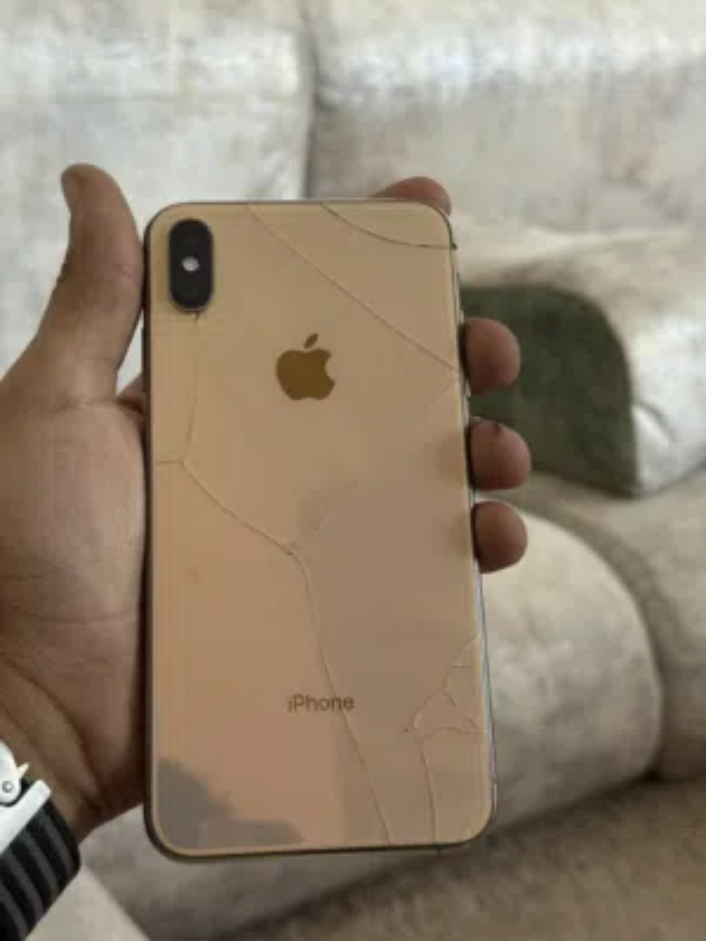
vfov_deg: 39.7
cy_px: 470
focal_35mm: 48
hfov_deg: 30.3
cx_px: 353
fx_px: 1305
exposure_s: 1/40
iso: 400
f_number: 1.78
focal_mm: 6.76
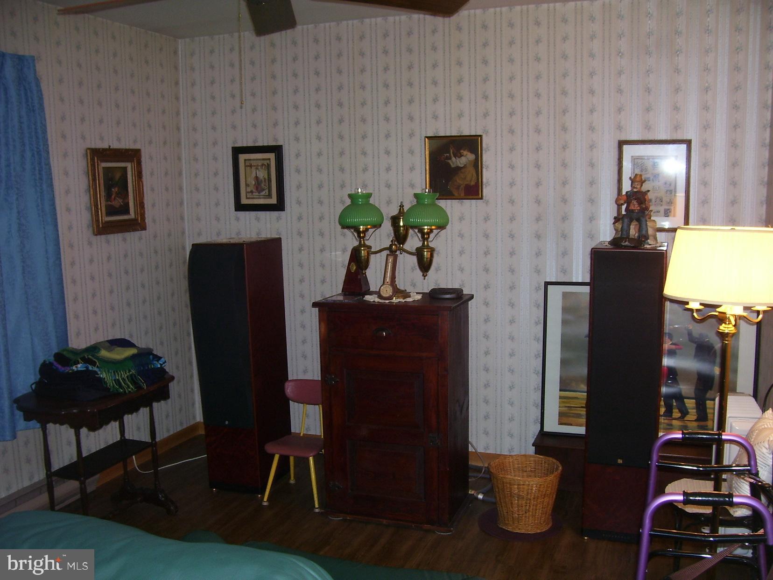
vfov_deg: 41.8
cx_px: 386
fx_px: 759
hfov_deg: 54.0
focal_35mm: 34
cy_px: 290
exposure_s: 1/60
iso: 80
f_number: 2.7
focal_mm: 5.6
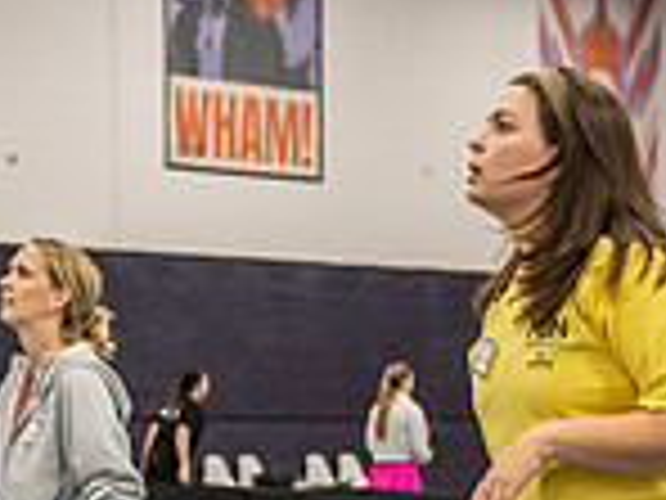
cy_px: 703
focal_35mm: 129
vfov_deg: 11.1
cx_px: 297
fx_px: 2482
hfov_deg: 15.3
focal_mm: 44
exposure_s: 1/400
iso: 3200
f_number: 4
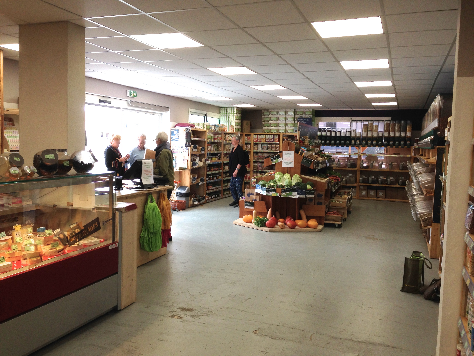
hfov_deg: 55.4
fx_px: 452
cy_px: 178
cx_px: 237
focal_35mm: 33
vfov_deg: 42.9
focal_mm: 4.12
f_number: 2.4
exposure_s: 1/120
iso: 64
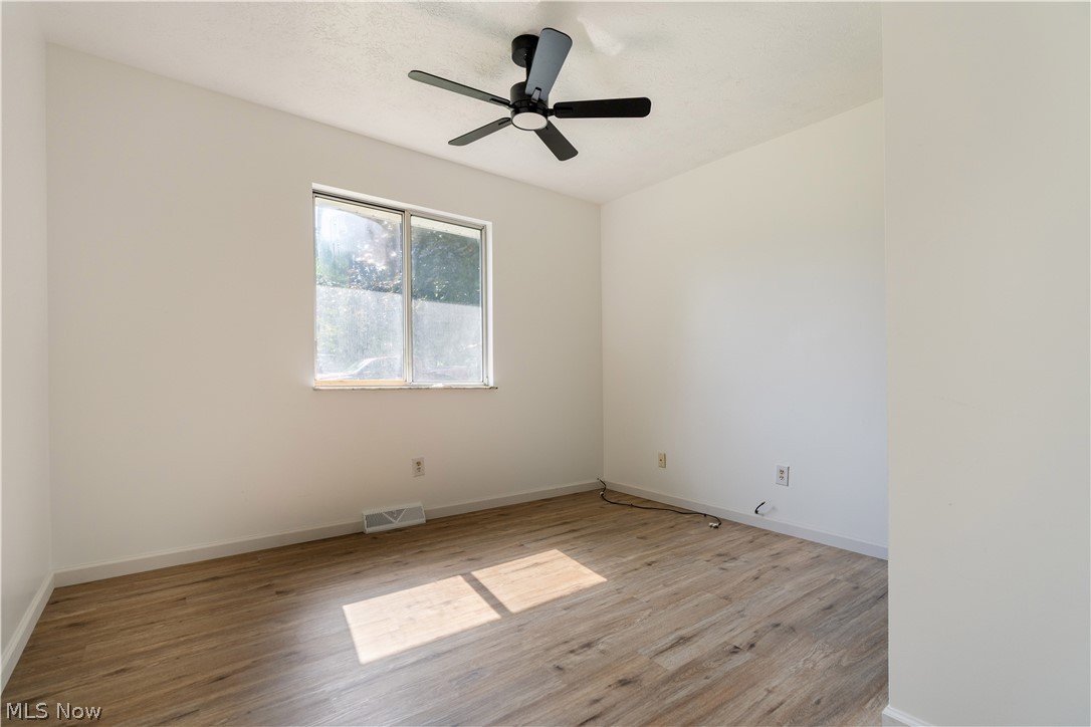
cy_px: 364
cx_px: 546
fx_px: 485
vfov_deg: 73.7
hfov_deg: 96.7
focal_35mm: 16
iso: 400
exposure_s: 1/20
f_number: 4
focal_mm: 16
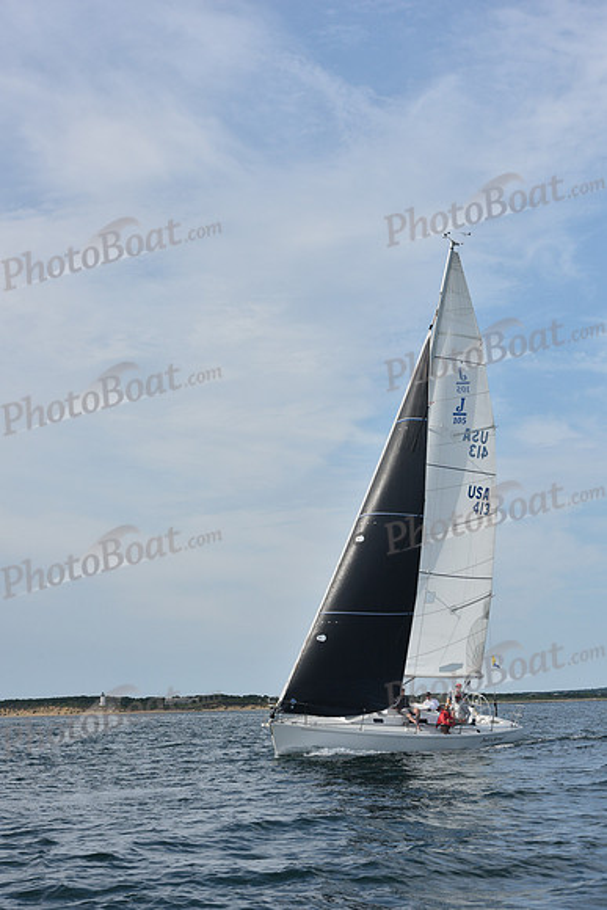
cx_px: 304
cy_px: 455
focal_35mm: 80
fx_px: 2022
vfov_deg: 25.4
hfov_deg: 17.1
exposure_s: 1/1000
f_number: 9
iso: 320
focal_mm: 80
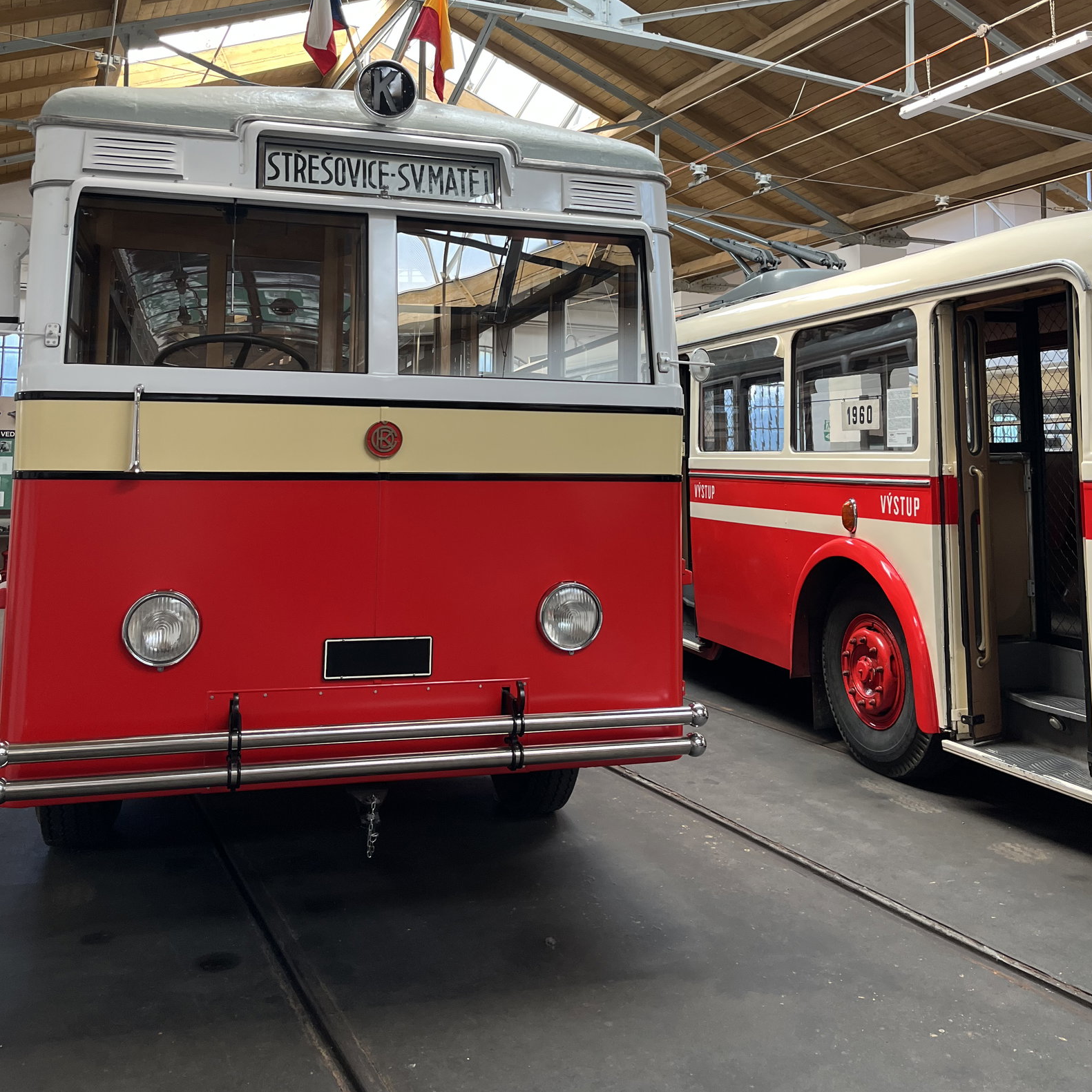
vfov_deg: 51.5
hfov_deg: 52.5
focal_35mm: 31
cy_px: 357
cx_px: 552
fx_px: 1106
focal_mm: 5.1
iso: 125
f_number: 1.6
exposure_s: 1/121
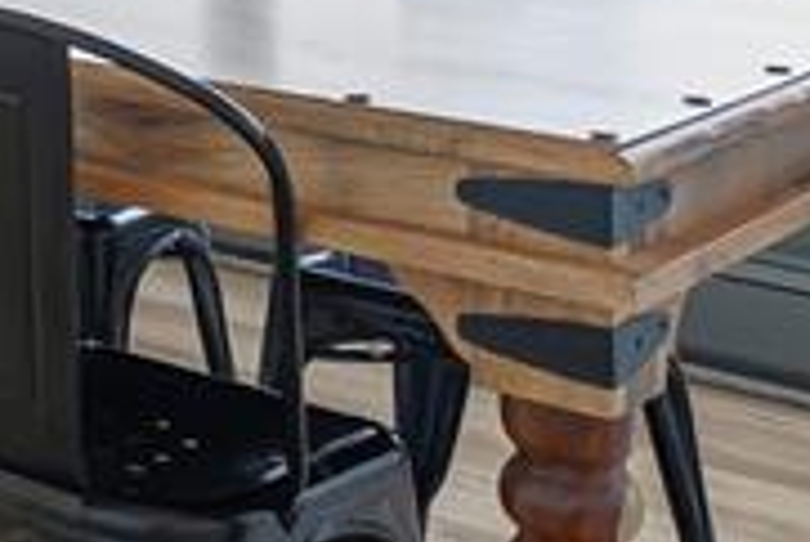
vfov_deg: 13.3
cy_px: -329
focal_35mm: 96
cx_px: -577
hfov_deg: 17.7
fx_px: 2162
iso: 250
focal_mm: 17
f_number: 8
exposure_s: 1/125
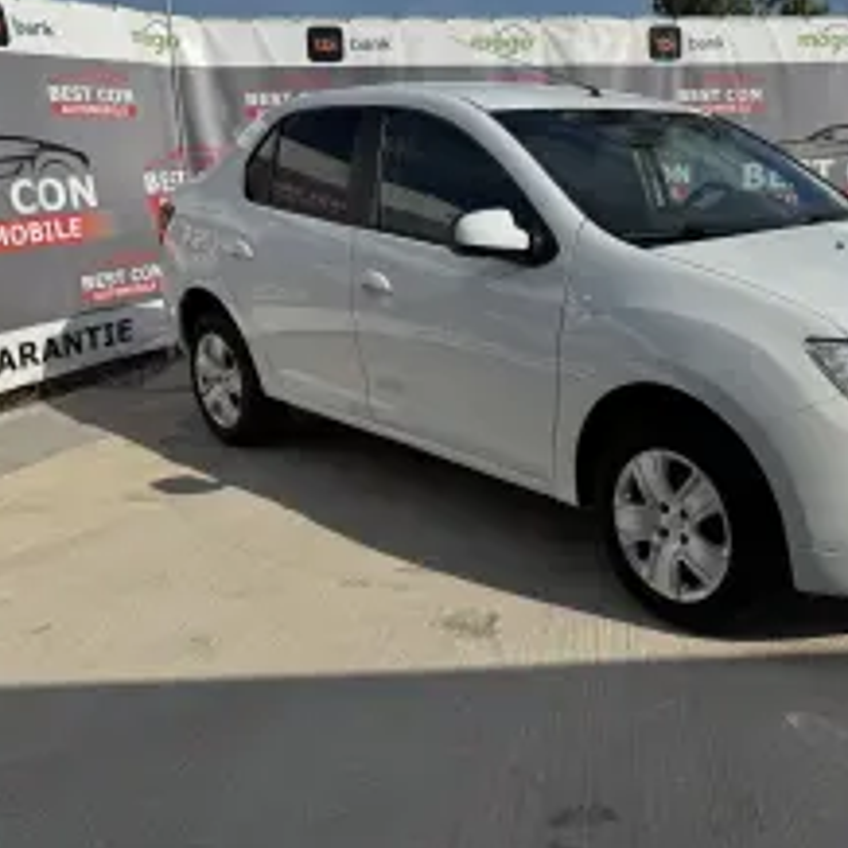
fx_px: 970
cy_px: 381
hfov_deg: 45.2
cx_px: 657
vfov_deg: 47.2
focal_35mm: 35
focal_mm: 6.76
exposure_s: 1/10417
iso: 80
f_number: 1.78
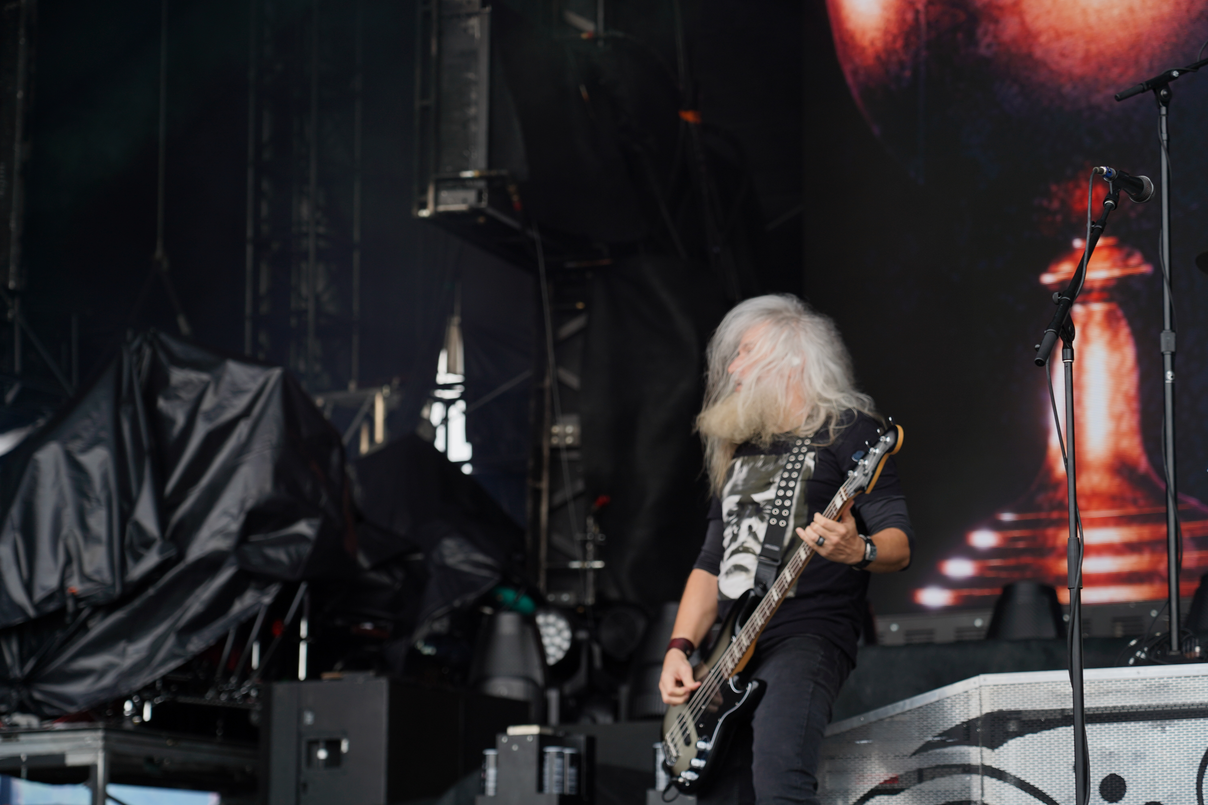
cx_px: 604
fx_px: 3523
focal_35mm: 105
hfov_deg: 19.5
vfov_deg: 13.0
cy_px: 402
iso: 100
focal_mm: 105
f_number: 4.5
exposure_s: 1/160
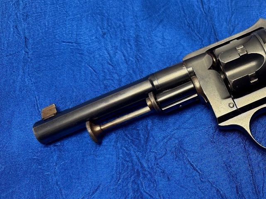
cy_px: 126
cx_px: 249
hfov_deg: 38.6
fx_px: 346
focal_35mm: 45
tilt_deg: -69.4
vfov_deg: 32.0
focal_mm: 6.76
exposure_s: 1/50
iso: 200
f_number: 1.78
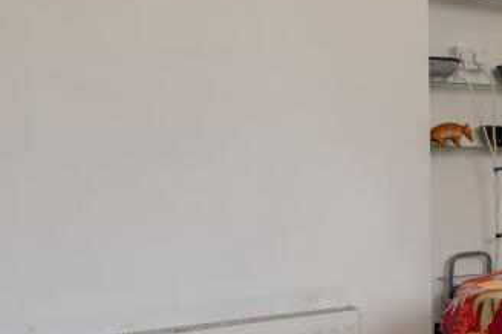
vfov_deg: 25.5
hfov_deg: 31.2
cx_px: 612
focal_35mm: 53
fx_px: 738
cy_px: 183
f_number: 8
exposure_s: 1/50
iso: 400
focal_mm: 17
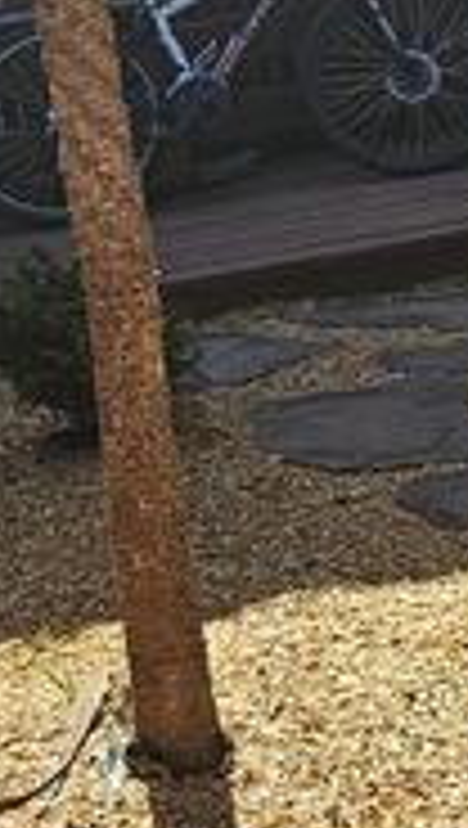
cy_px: 302
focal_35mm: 147
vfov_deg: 14.6
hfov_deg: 8.3
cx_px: 414
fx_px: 3231
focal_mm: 5.4
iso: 25
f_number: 1.8
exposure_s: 1/1293
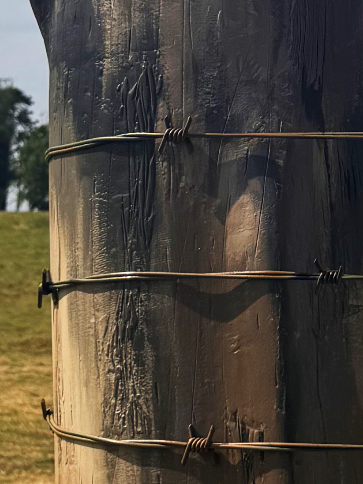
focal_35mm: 125
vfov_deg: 14.0
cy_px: -395
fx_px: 1747
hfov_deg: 10.9
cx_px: 693
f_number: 1.78
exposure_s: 1/7937
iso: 80
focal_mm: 6.76
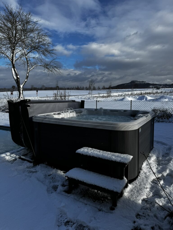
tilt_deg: -6.7
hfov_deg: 56.8
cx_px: 86
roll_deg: +0.7
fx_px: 160
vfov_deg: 71.6
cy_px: 115
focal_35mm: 24
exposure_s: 1/4310
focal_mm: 6.76
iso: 80
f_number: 1.78
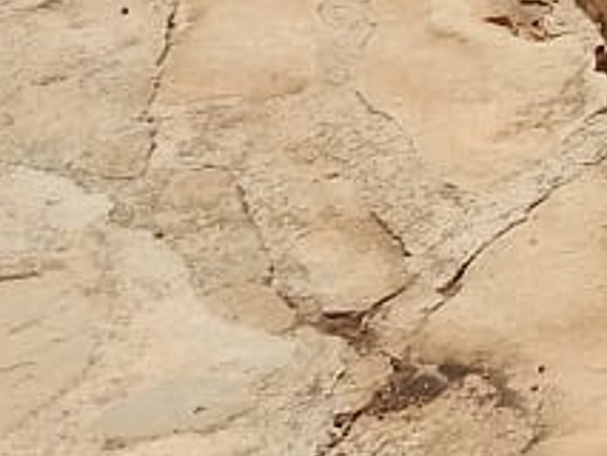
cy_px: -494
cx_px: 1741
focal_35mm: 162
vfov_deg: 8.6
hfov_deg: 9.7
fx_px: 2842
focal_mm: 4
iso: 125
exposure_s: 1/800
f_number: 6
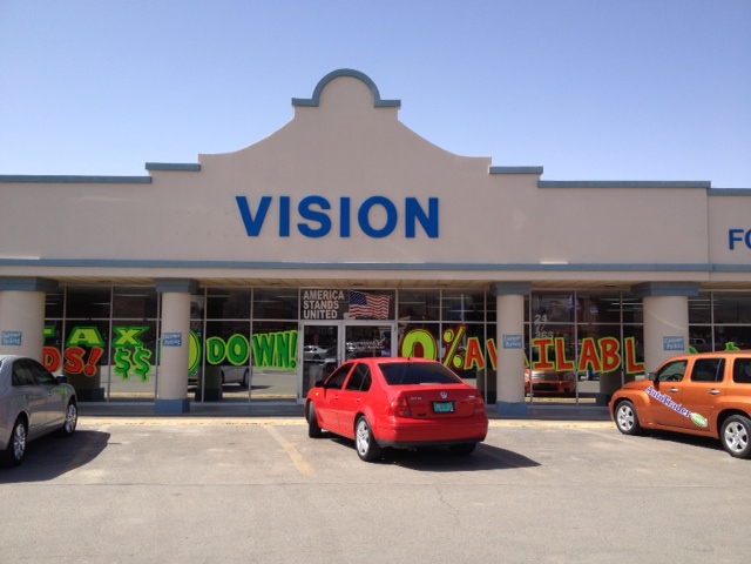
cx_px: 376
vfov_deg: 40.7
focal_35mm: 35
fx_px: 759
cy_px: 282
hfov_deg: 52.6
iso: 64
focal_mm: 4.28
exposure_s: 1/1330
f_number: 2.4
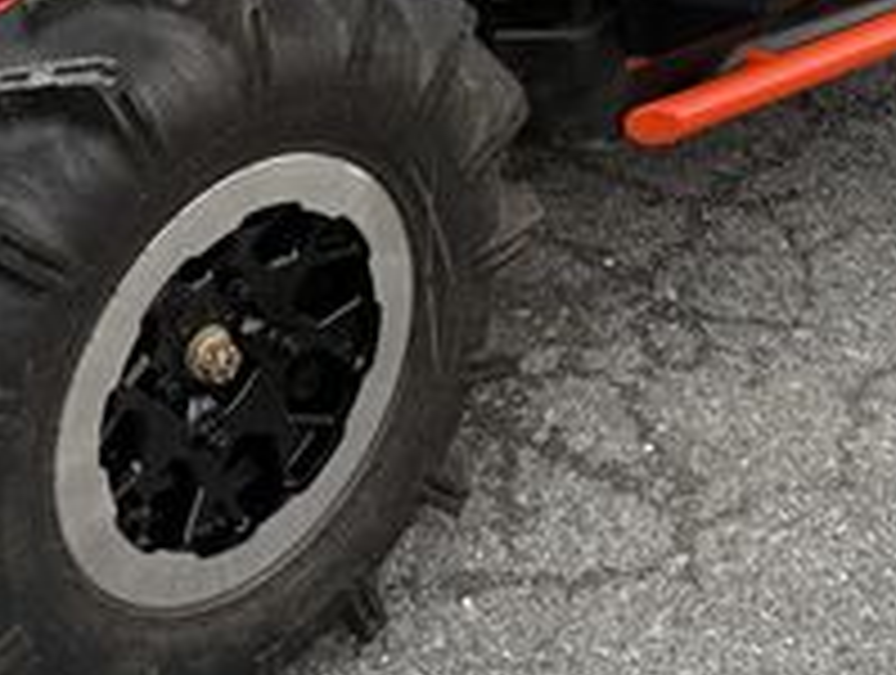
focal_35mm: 77
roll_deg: -0.1
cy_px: -238
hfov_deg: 25.3
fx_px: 1997
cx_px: 387
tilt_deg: -15.0
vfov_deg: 17.8
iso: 100
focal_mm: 6.76
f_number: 1.78
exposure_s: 1/387
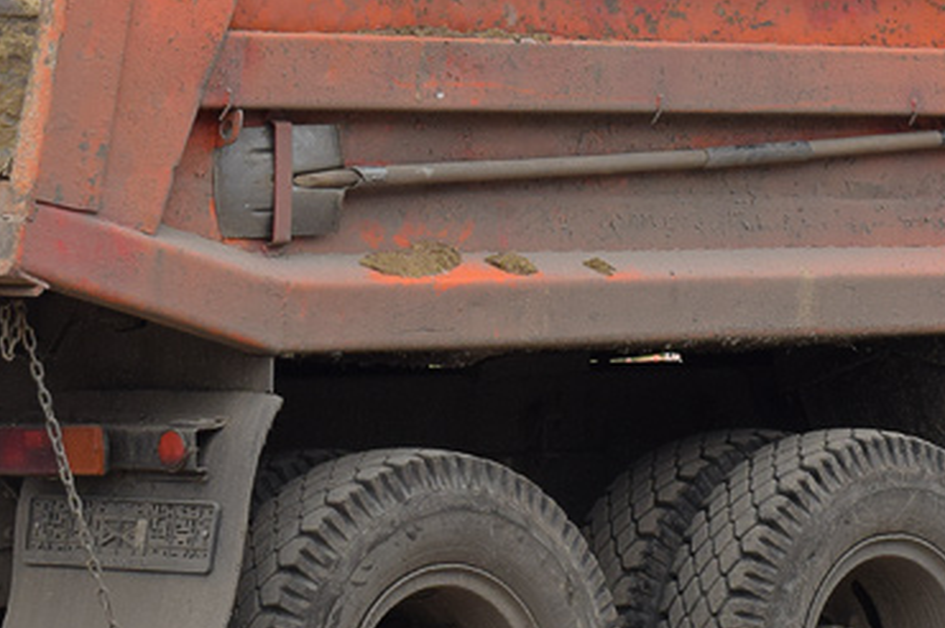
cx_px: 610
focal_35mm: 185
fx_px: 4852
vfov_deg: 7.4
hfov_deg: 11.1
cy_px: 112
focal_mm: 38
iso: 400
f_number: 6.3
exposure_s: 1/500
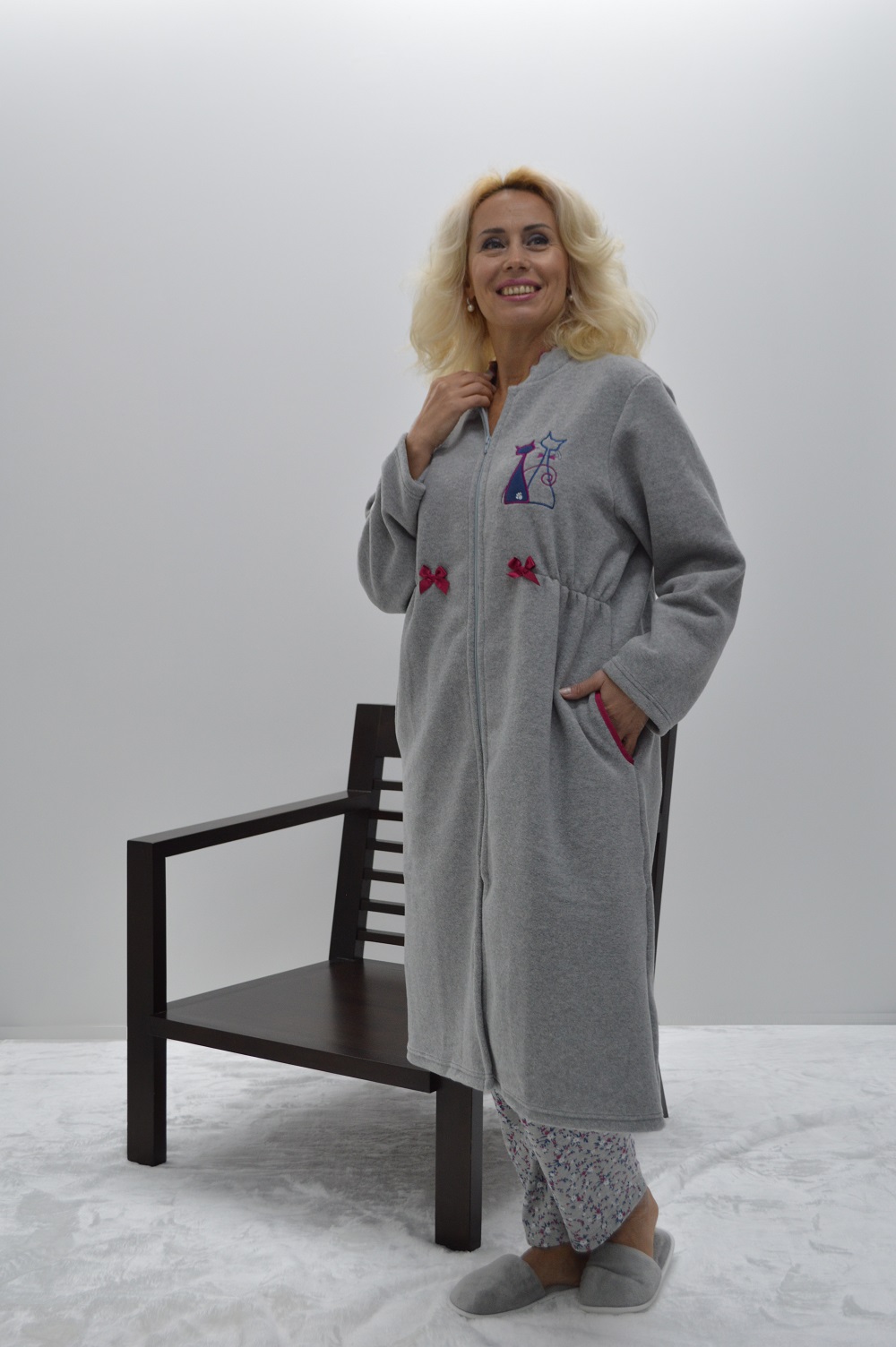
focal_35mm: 39
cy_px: 674
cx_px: 448
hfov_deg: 34.1
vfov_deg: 49.6
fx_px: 1459
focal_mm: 26
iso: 400
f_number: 5
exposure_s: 1/100
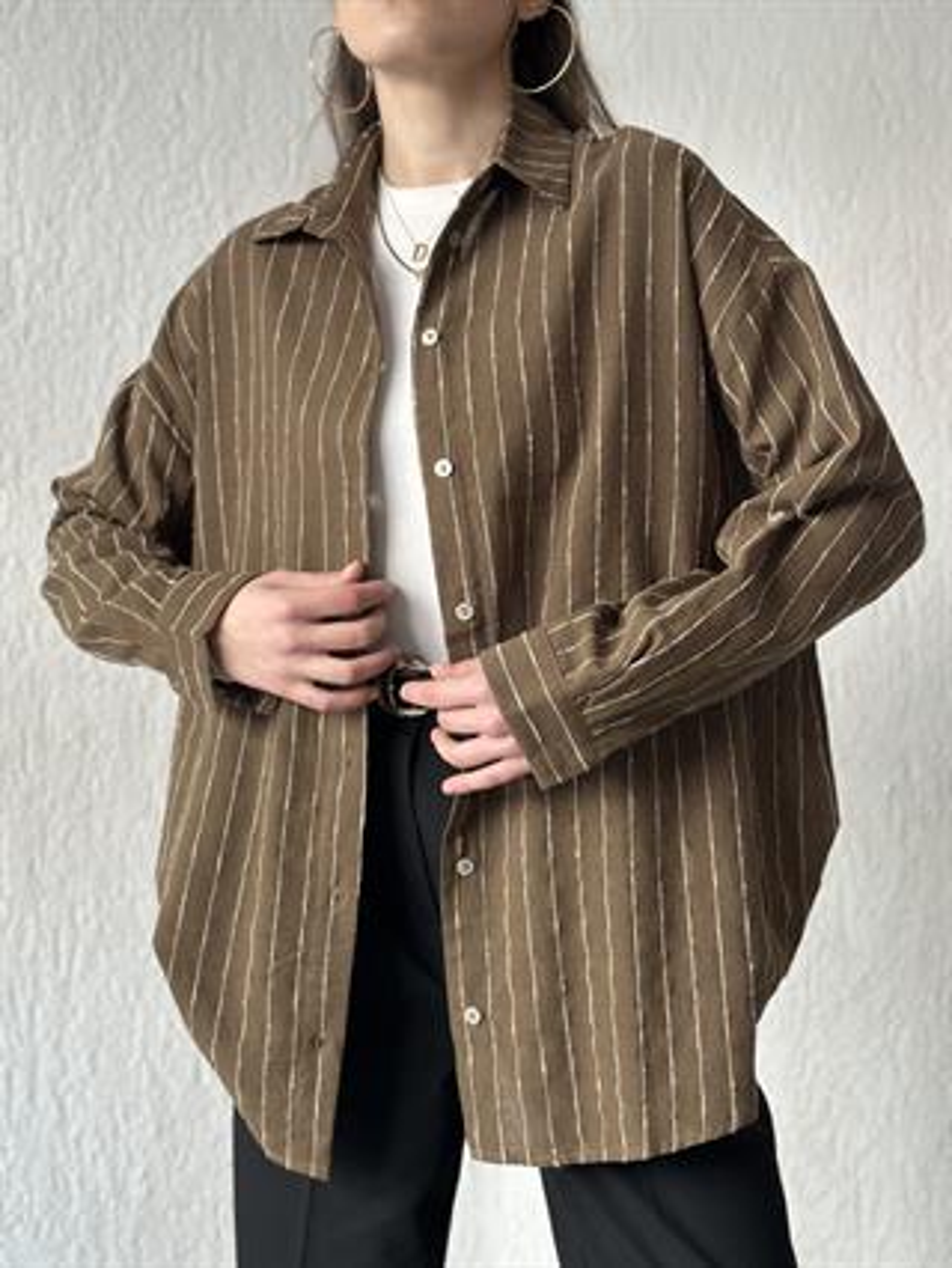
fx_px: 1758
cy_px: 634
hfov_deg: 30.3
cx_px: 476
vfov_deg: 39.6
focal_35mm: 48
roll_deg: +0.1
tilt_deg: -0.4
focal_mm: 6.86
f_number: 1.78
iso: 125
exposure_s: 1/60
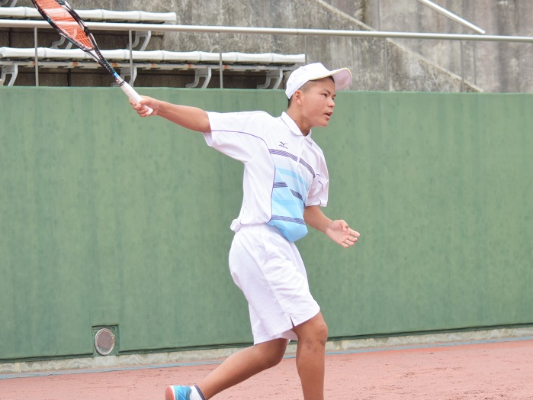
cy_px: 218
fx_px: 2479
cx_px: 269
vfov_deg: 9.2
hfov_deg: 12.3
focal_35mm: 161
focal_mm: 78
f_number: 4.5
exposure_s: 1/1600
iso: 400
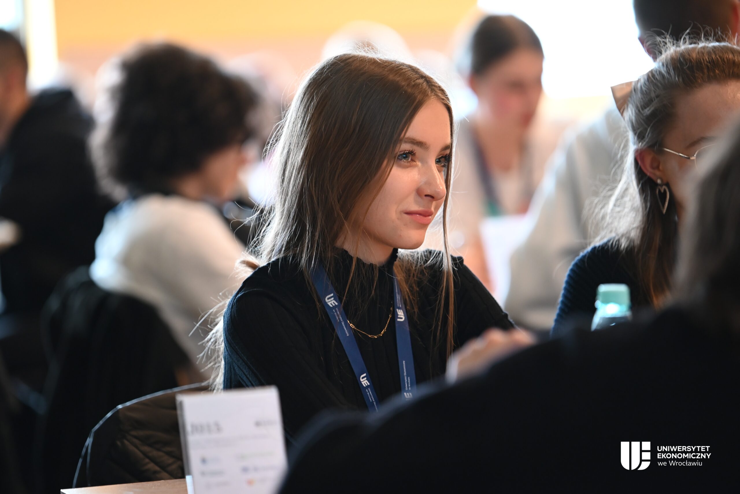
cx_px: 370
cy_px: 247
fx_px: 3907
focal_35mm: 190
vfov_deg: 7.2
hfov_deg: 10.8
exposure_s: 1/200
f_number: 2.8
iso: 2000
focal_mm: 190
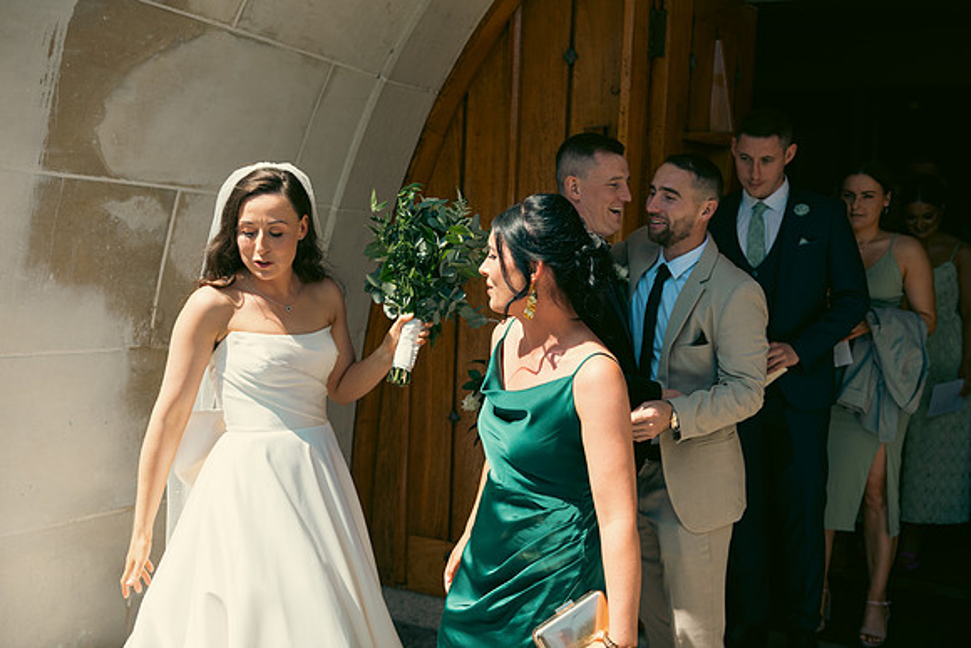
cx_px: 486
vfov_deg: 33.4
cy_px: 324
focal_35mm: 40
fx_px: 1079
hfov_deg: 48.4
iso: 100
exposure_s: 1/800
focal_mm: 40
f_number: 3.5
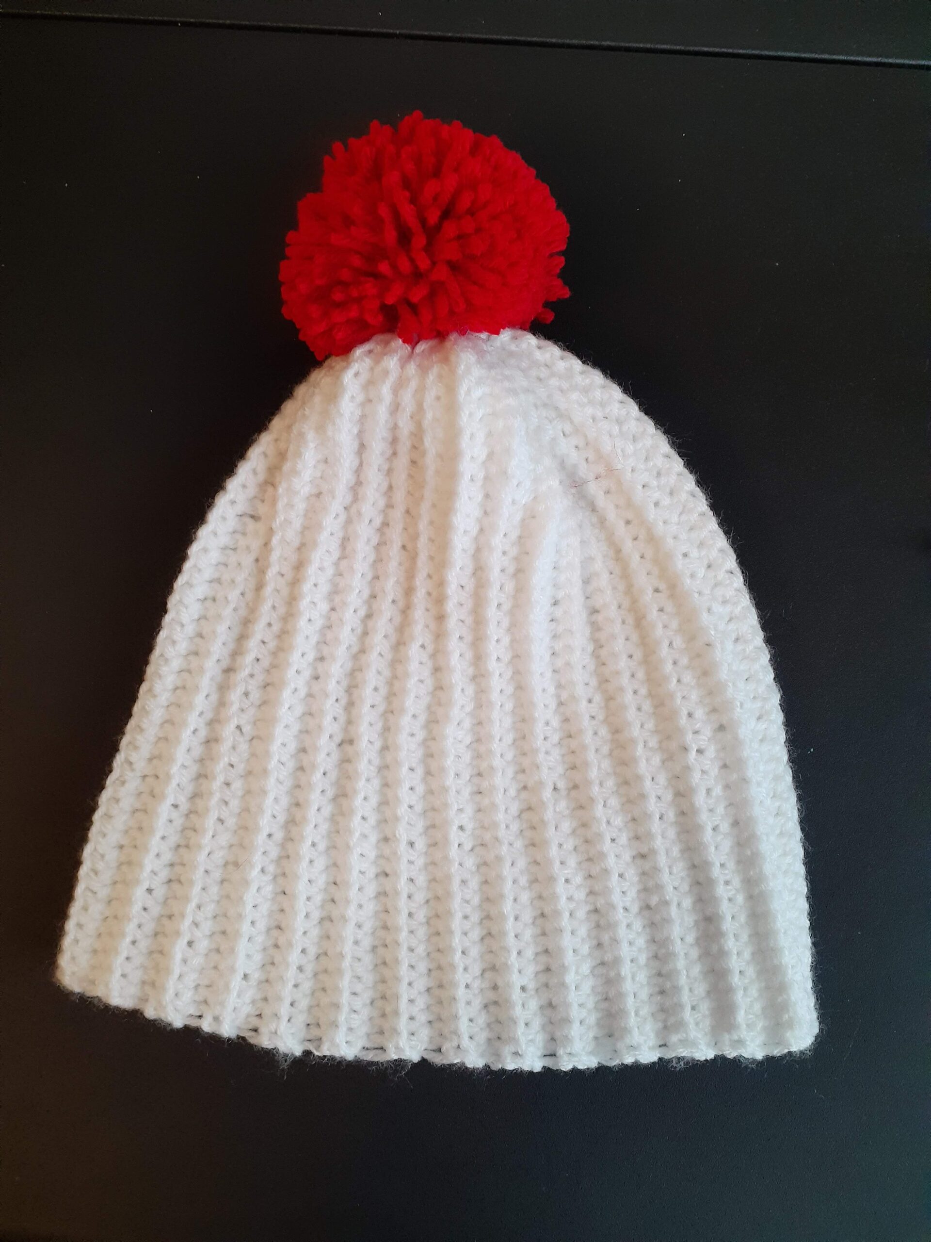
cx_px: 466
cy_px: 621
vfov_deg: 65.3
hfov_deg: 51.4
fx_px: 968
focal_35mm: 27
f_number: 1.9
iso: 200
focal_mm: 3.6
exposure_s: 1/24
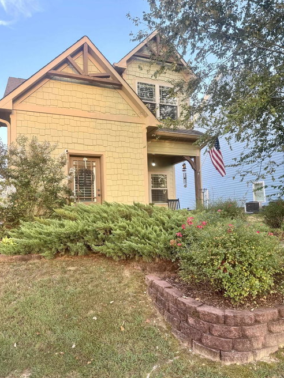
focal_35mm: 25
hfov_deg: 54.9
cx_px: 137
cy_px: 193
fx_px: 273
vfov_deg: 69.4
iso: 64
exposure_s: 1/233
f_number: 1.78
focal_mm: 6.76
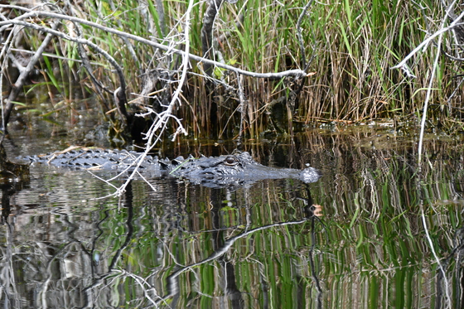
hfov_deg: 10.2
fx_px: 2603
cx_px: 232
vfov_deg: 6.8
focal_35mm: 202
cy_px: 154
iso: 1000
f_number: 6
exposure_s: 1/500
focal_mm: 135
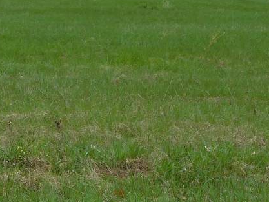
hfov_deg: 9.0
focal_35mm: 218
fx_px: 1695
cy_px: 131
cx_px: 3
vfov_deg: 6.8
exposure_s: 1/400
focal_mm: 12.6
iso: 125
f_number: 4.3
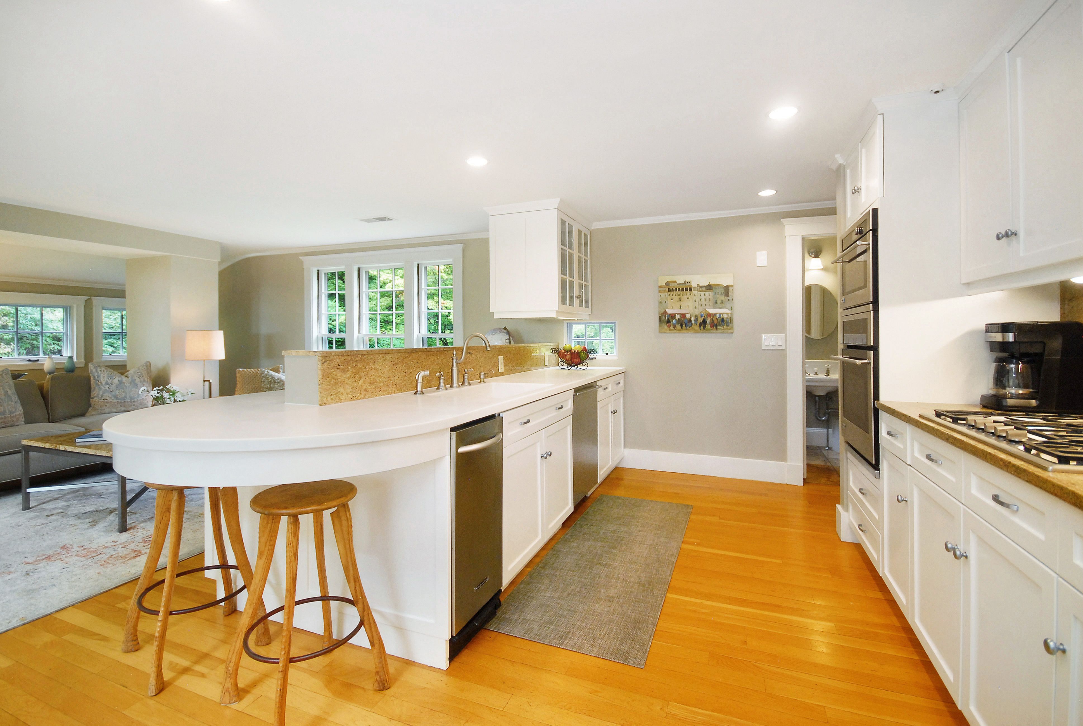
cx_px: 542
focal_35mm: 15
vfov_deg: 77.5
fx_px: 452
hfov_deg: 100.3
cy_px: 363
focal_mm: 10
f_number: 5.6
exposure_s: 1/50
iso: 800
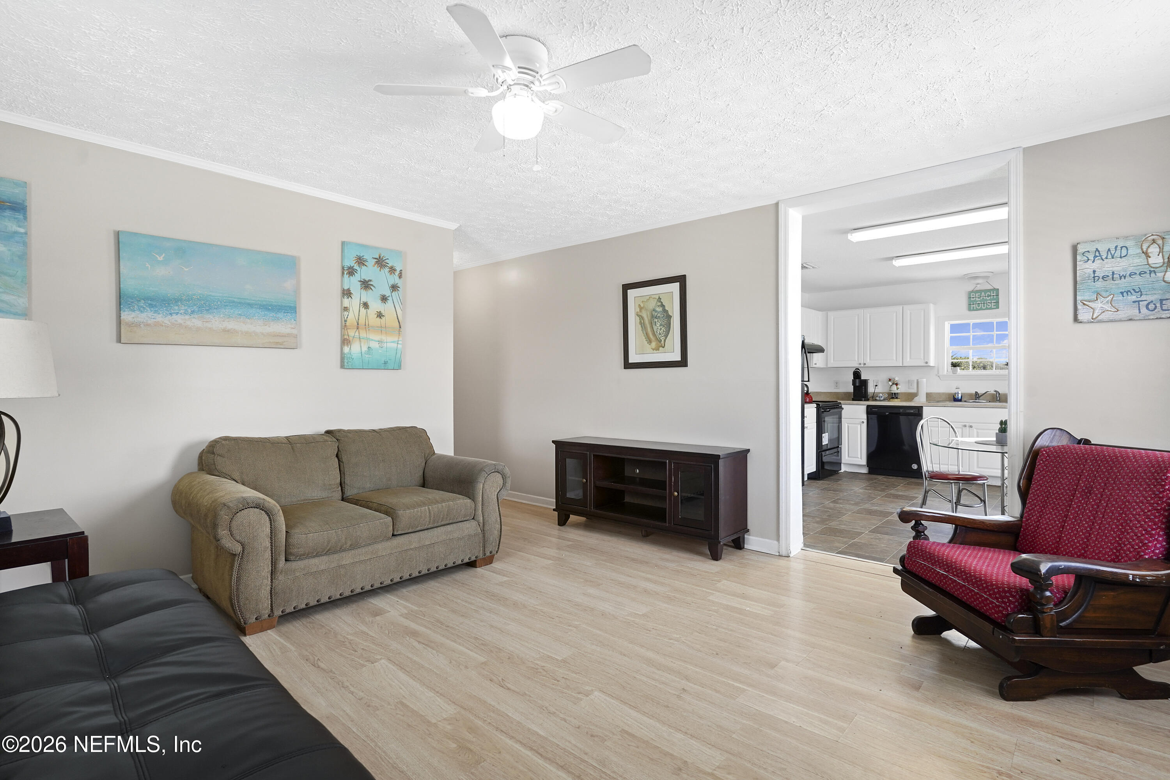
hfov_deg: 93.3
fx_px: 552
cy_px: 390
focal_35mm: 17
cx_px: 585
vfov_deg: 70.4
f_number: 8
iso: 800
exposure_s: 1/13
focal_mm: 17
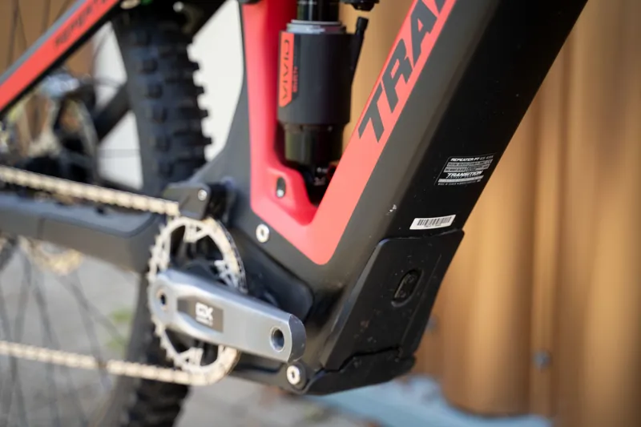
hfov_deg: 27.0
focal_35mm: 75
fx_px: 1335
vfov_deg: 18.2
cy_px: 214
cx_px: 320
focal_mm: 75
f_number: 2.8
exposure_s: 1/800
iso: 320
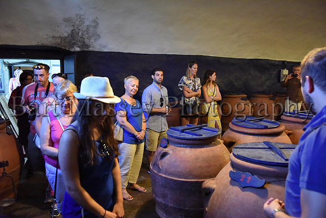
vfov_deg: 46.4
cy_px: 109
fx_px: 254
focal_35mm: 28
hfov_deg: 65.5
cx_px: 163
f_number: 4.5
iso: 12800
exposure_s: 1/100
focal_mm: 28
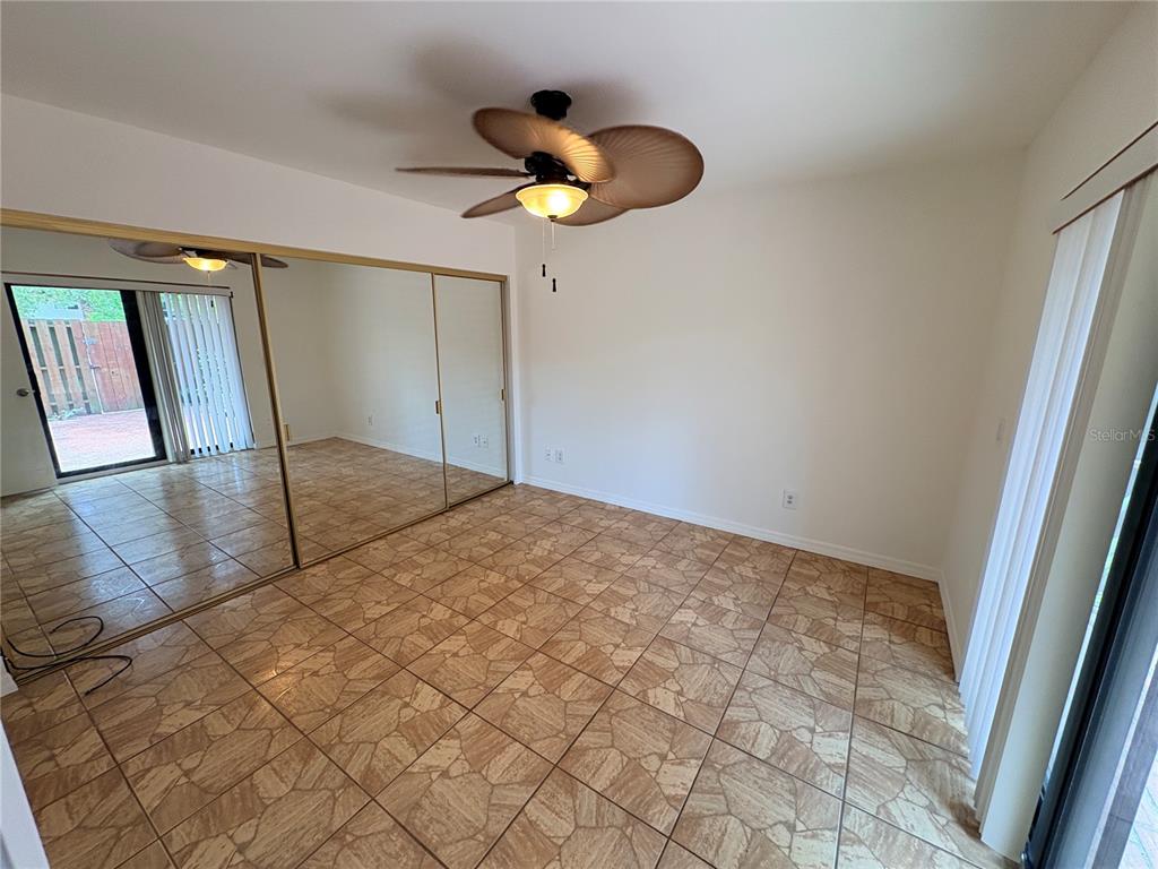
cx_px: 579
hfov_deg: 102.1
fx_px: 468
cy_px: 434
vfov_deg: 85.7
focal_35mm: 14
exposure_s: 1/120
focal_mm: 2.22
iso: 160
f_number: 2.2
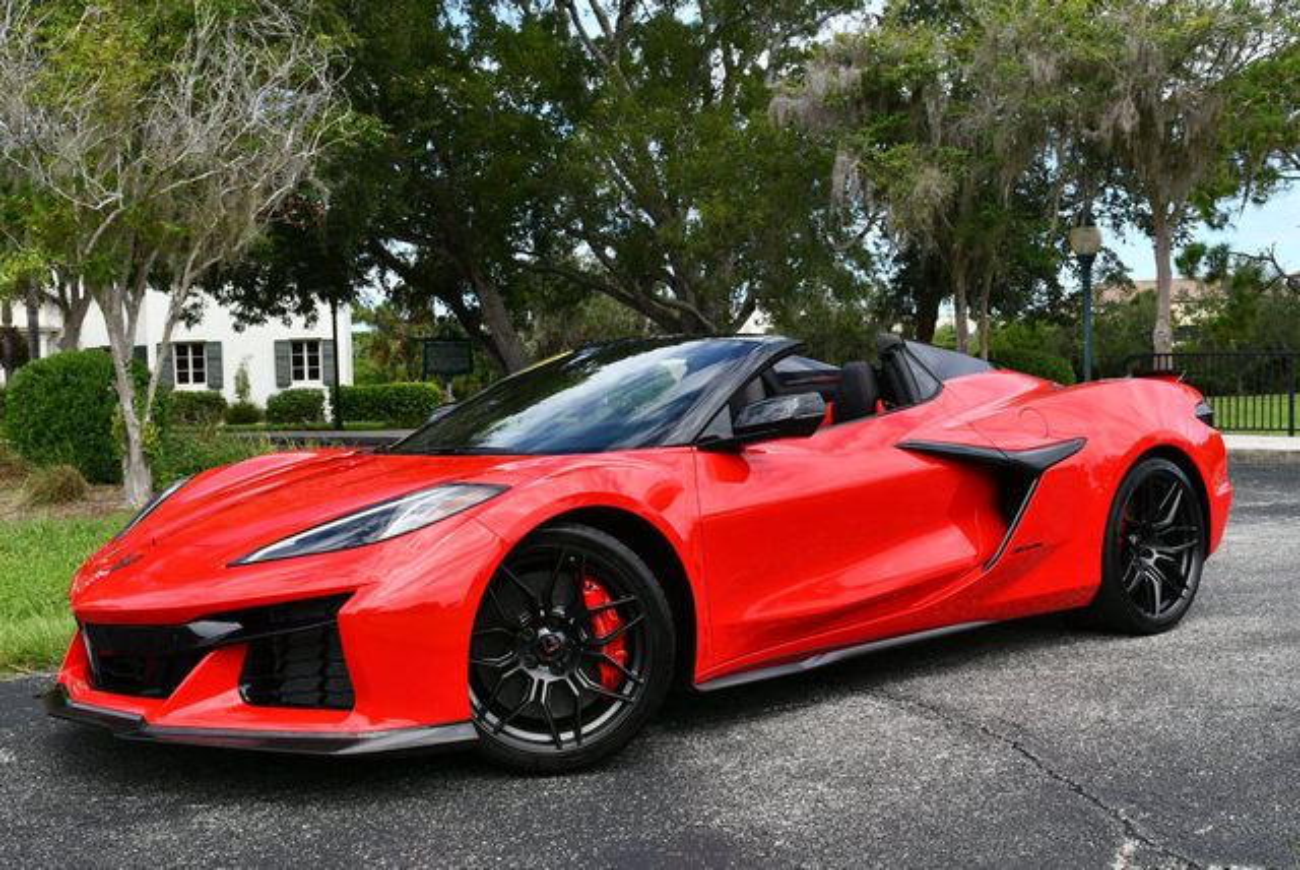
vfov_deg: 33.5
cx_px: 650
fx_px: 1446
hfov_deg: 48.4
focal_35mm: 40
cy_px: 435
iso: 125
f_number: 8
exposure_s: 1/250
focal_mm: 20
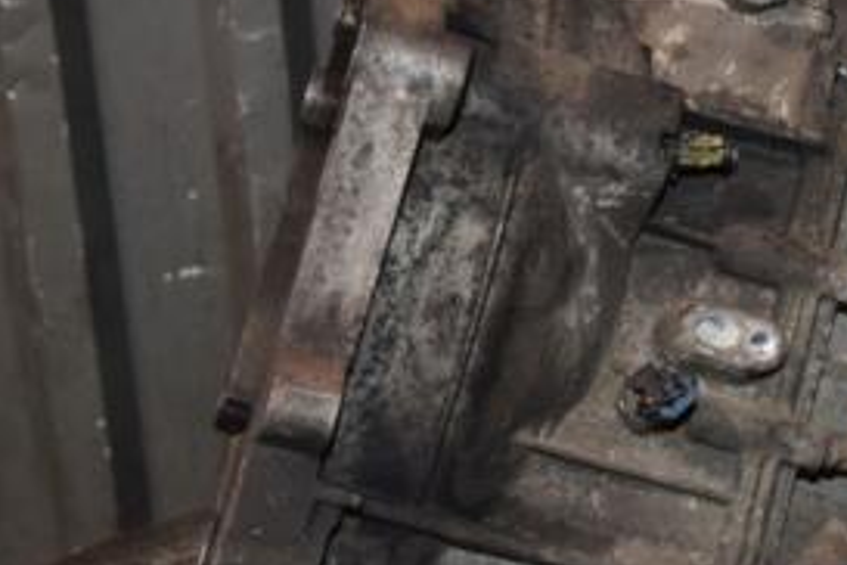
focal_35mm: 99
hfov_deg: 20.4
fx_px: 2329
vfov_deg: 13.8
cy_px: 323
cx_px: 676
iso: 800
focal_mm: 30
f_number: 5
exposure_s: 1/60
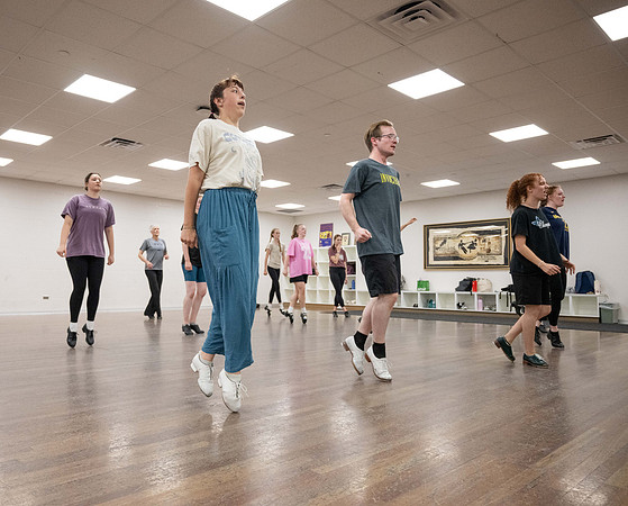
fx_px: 506
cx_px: 253
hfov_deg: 63.2
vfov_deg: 53.1
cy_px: 253
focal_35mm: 27
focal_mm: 24
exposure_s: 1/640
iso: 3200
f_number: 4
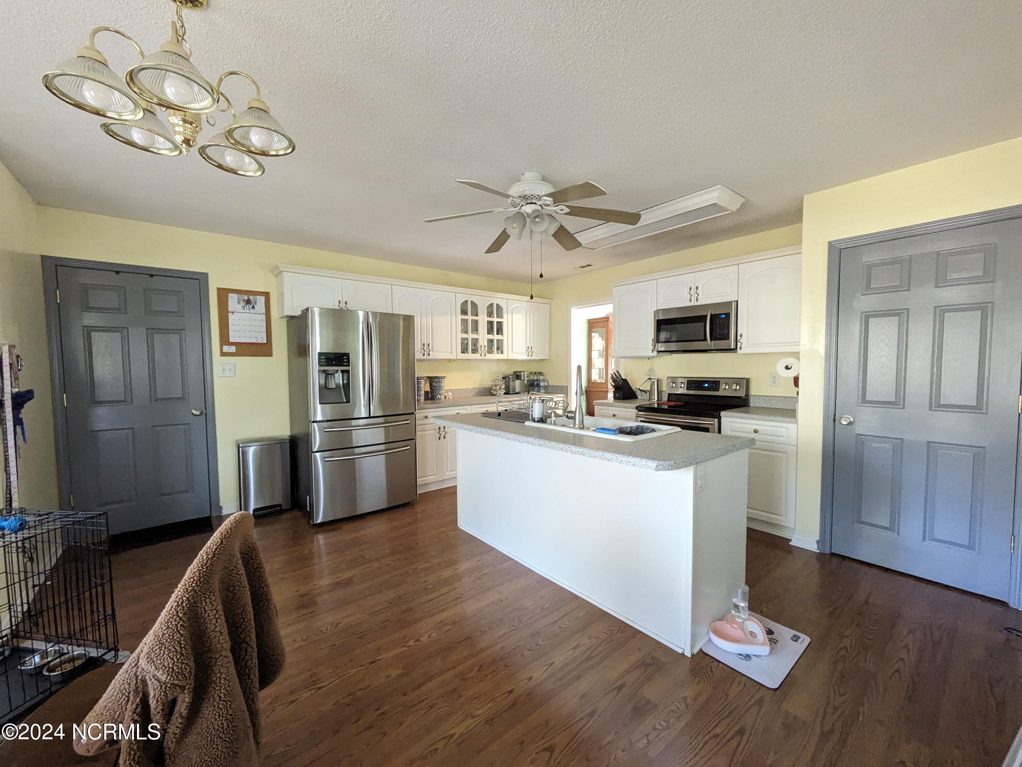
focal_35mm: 14
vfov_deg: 85.7
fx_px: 413
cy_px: 384
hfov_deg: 102.0
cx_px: 511
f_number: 2.2
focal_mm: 1.83
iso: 1152
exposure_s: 1/40
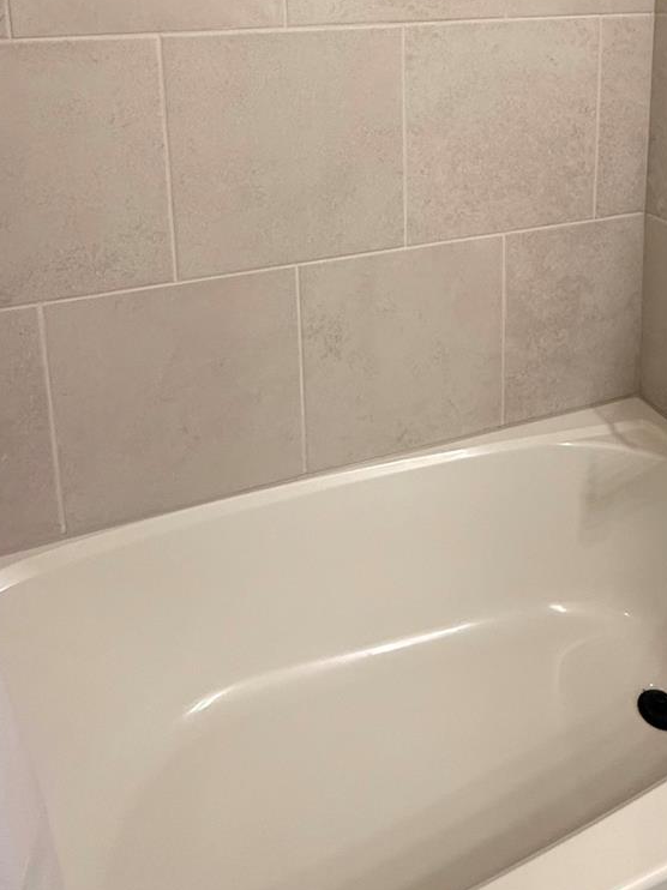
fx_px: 745
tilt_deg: -11.1
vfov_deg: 55.0
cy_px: 118
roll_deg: -0.7
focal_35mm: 29
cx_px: 374
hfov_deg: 48.1
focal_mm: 2.22
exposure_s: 1/120
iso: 320
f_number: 2.2
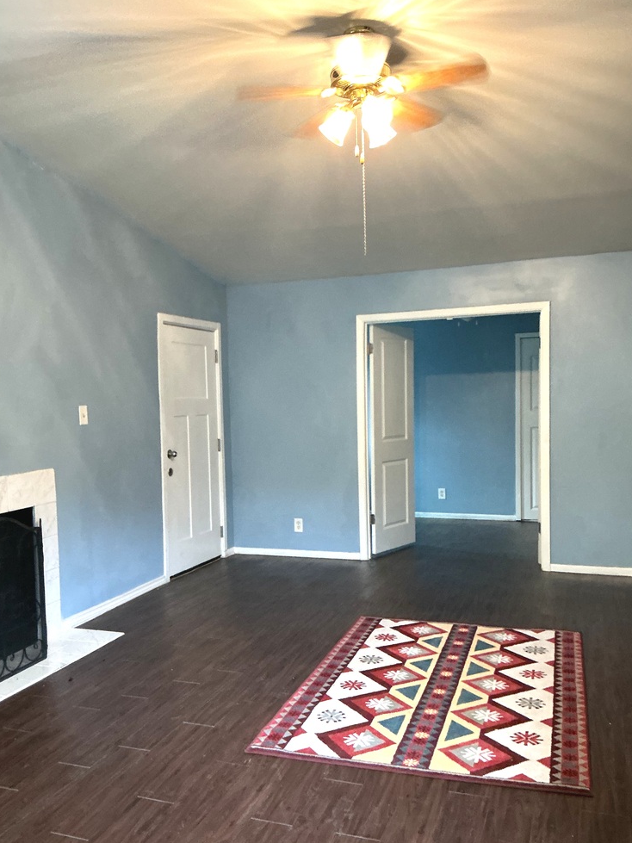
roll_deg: +2.7
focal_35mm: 32
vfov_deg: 56.8
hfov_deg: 44.1
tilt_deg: -2.9
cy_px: 449
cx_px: 291
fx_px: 779
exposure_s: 1/40
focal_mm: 3
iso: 250
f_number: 1.8
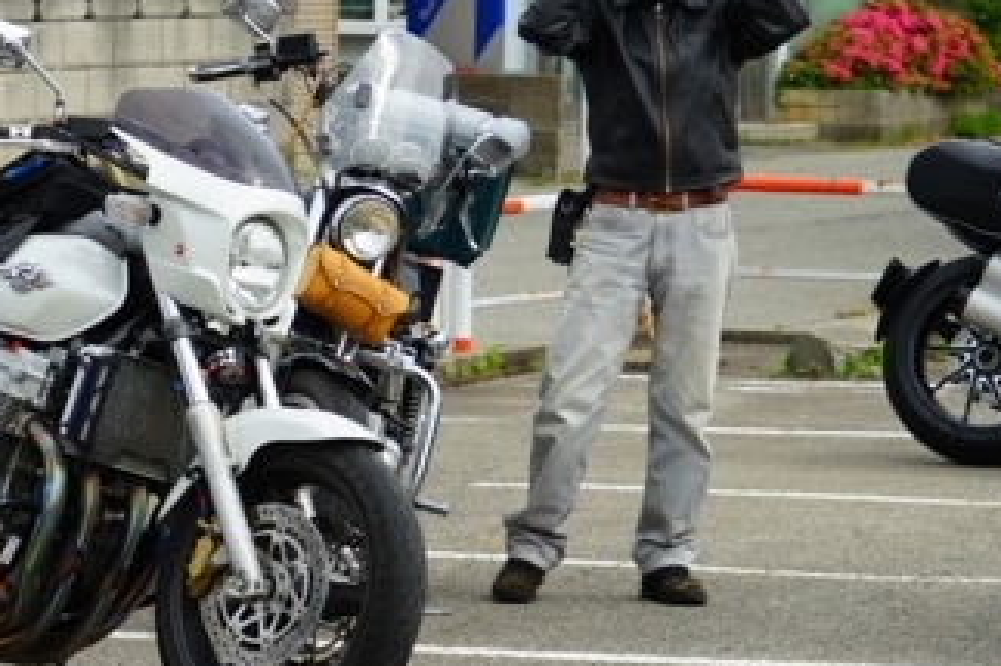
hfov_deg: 8.6
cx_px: -53
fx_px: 6614
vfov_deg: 5.8
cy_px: 152
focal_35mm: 238
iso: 100
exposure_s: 1/125
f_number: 9.5
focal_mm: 96
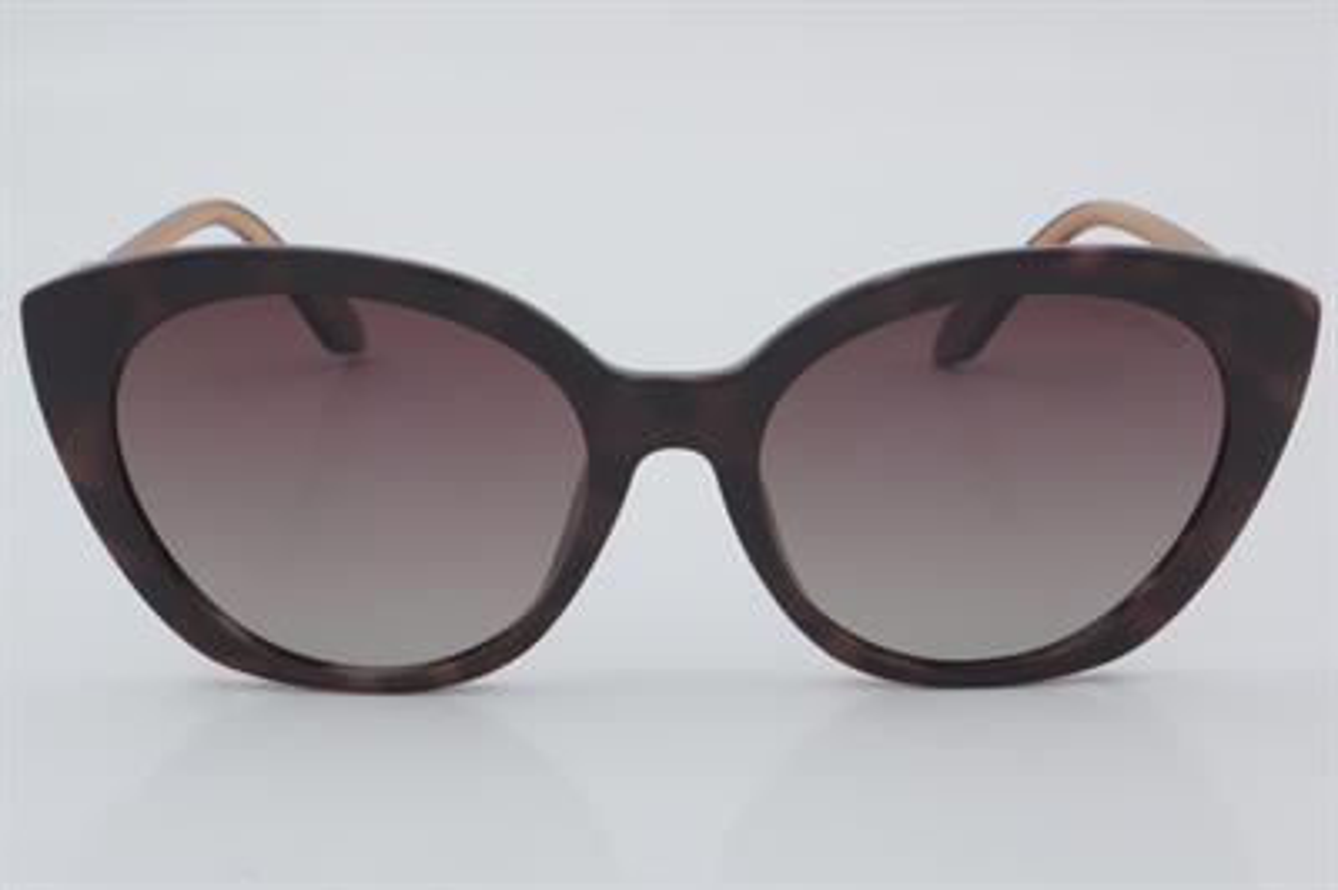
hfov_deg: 24.6
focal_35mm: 82
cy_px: 445
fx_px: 3064
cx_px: 669
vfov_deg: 16.5
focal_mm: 55
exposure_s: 1/4
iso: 100
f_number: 32
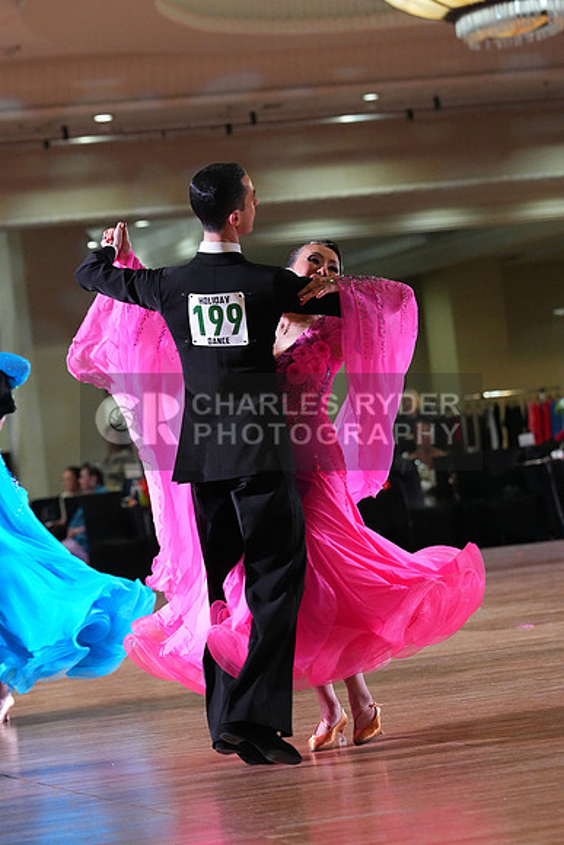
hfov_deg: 9.2
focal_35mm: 149
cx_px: 282
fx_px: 3499
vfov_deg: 13.8
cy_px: 422
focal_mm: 149
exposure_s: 1/400
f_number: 5.6
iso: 10000
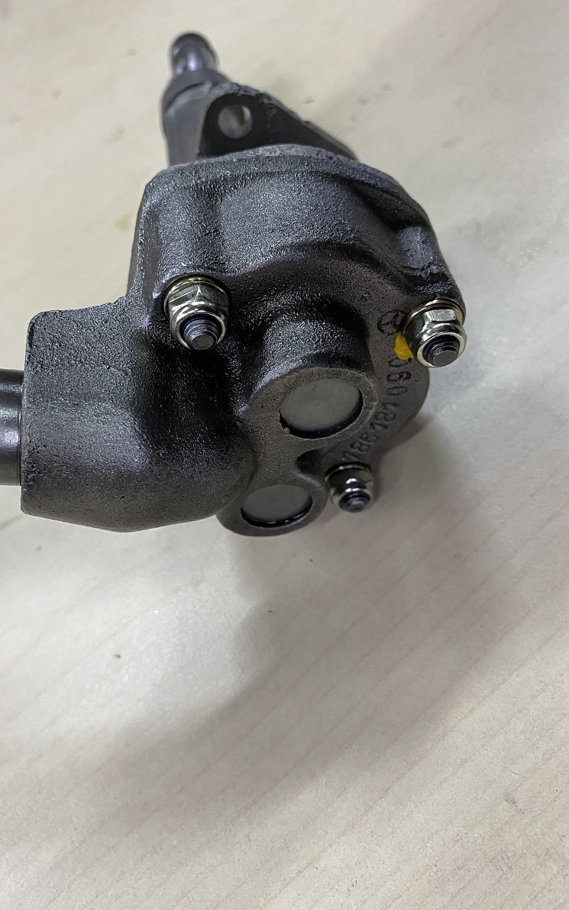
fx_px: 694
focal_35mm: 28
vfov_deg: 66.5
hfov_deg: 44.5
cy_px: 452
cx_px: 256
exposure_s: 1/50
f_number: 1.8
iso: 320
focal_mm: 4.25
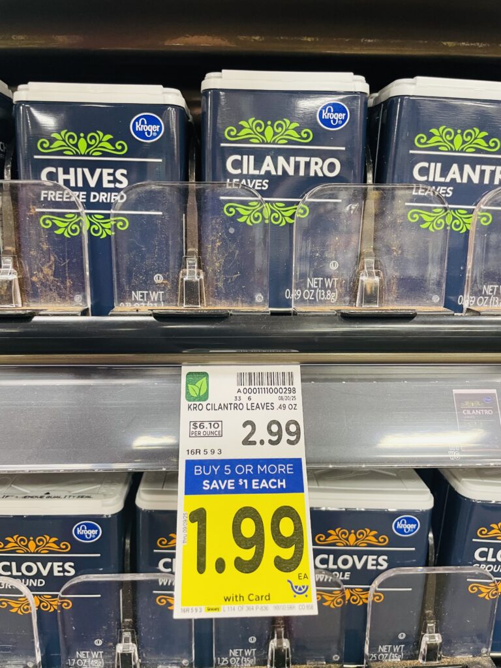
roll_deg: +0.1
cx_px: 250
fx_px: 502
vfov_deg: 67.3
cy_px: 334
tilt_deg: -12.4
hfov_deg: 53.1
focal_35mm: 26
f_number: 1.6
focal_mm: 4.2
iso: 160
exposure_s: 1/60
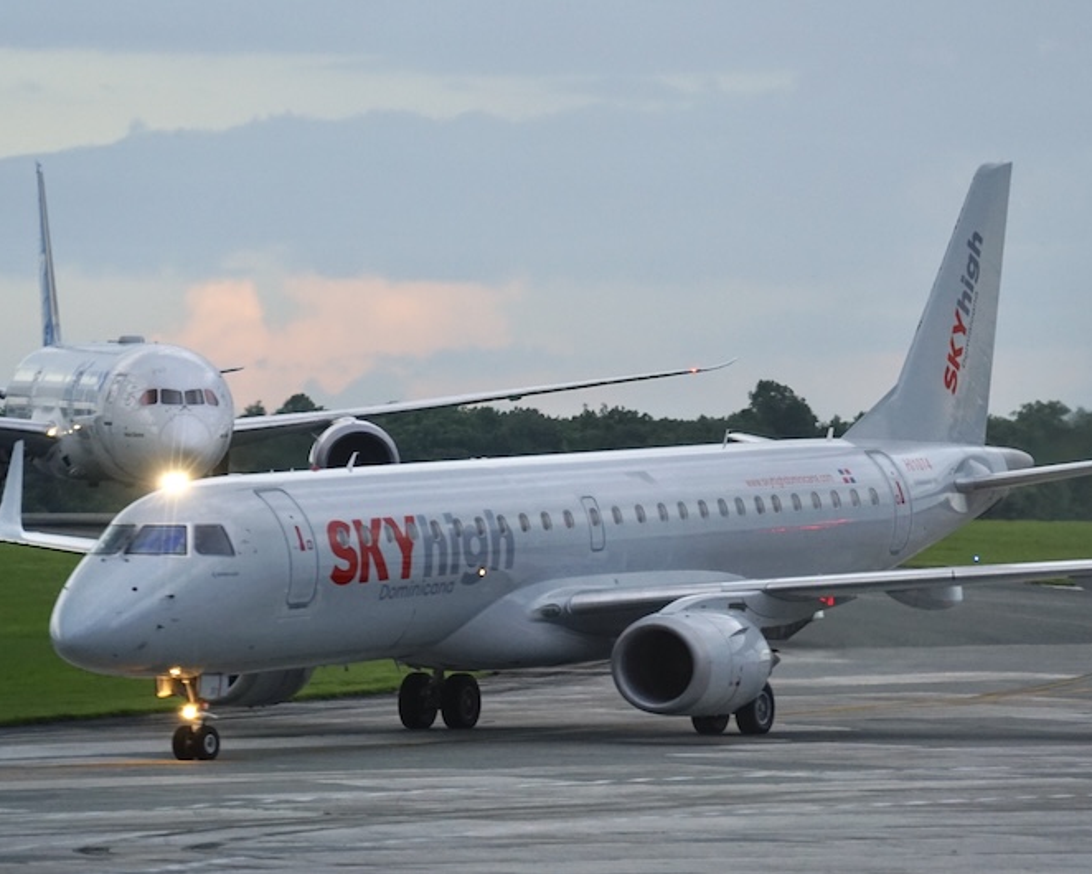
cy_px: 438
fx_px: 7662
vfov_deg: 6.5
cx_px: 468
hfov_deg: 8.2
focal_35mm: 237
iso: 1250
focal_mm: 209
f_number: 5.6
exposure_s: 1/60
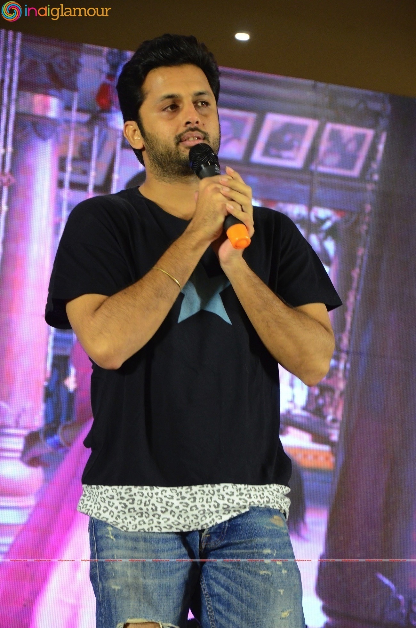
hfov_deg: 8.7
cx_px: 208
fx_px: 2742
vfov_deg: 13.1
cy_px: 314
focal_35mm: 158
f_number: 5.6
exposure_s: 1/80
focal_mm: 105
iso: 2000
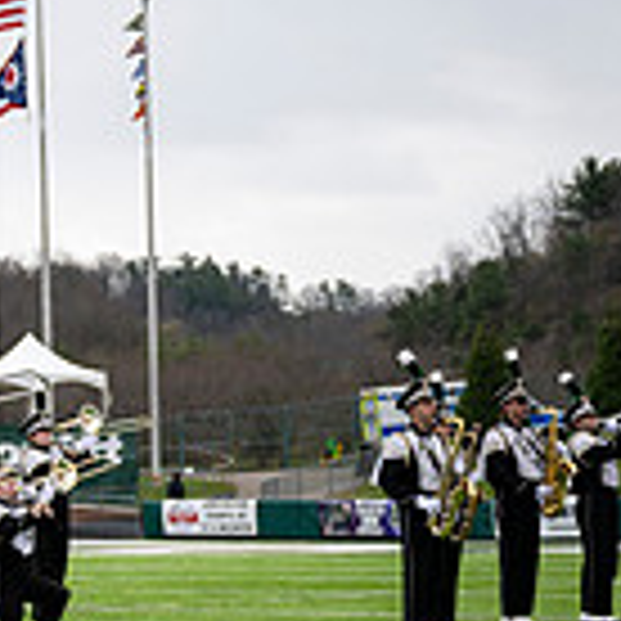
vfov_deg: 11.8
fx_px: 2984
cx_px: -504
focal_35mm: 147
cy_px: 511
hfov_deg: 11.1
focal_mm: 41
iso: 100
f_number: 2.8
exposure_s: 1/500
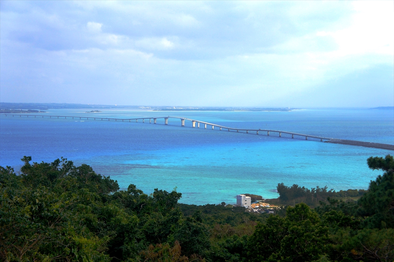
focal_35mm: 58
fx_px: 639
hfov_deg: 34.2
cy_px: 131
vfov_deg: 23.1
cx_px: 197
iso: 200
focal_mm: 39
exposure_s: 1/320
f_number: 6.3
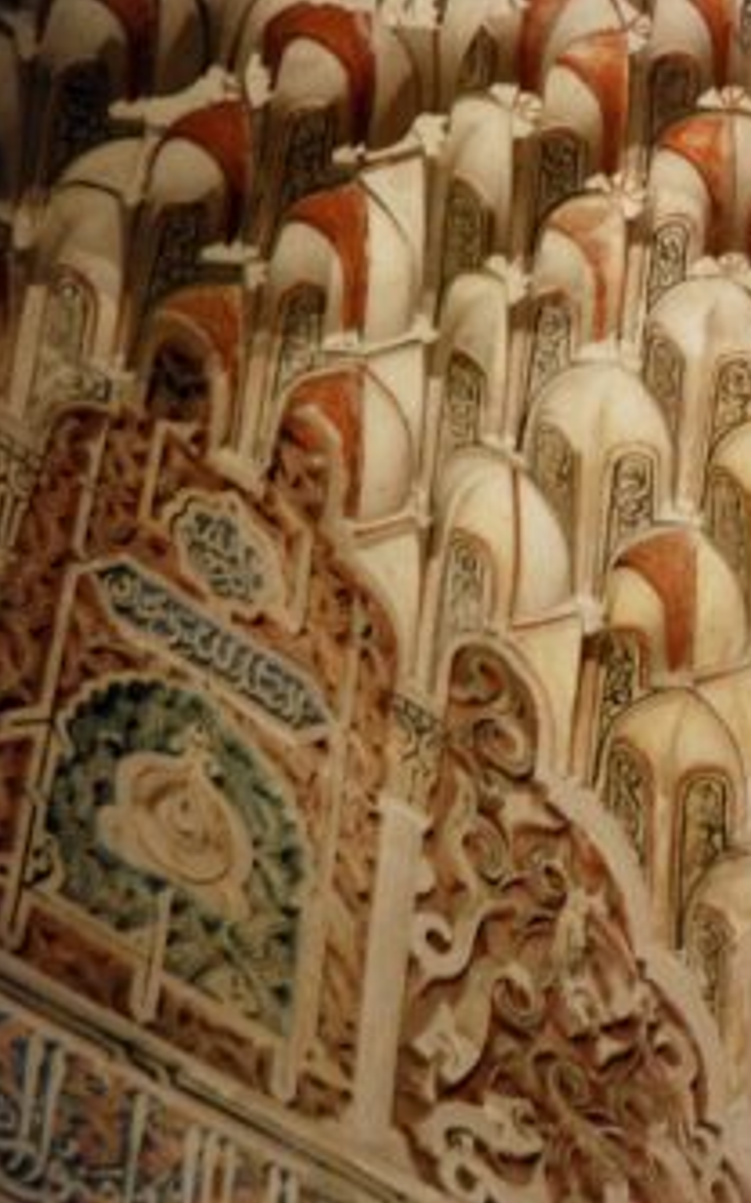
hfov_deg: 8.1
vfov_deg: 13.0
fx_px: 5275
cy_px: 602
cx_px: 895
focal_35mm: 161
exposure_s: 1/25
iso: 1600
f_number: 4.5
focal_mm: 70
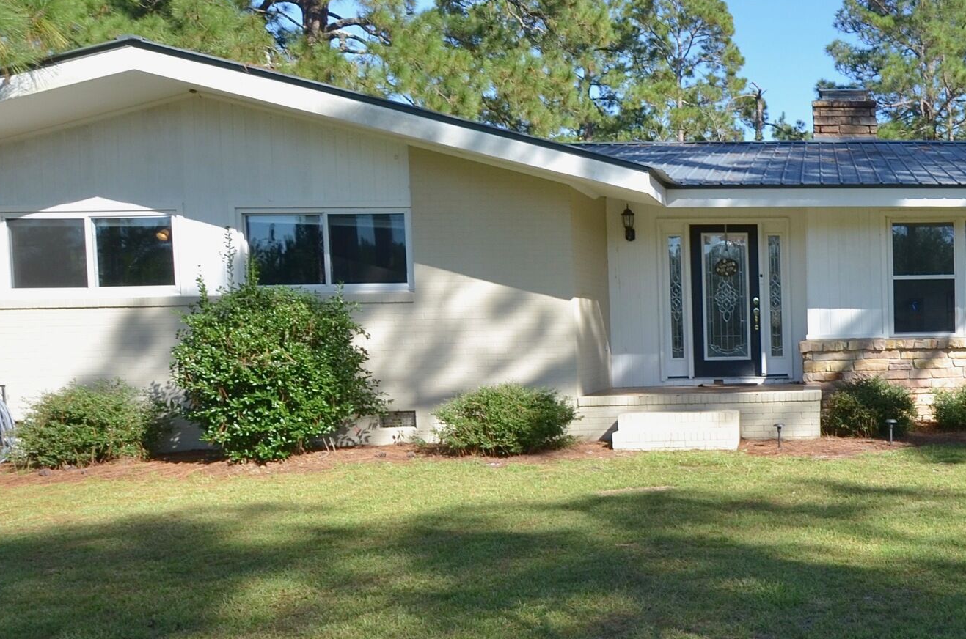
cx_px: 850
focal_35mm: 35
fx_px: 937
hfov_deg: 49.3
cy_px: 365
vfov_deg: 37.6
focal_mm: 10
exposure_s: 1/200
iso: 200
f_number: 8
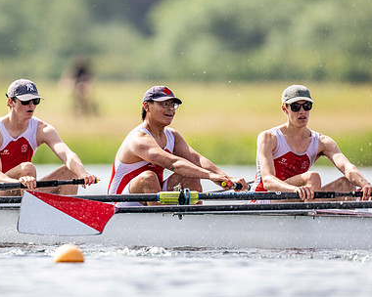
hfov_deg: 2.3
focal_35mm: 860
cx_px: 132
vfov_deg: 1.8
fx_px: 9468
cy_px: 145
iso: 200
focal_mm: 600
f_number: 4
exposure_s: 1/2500
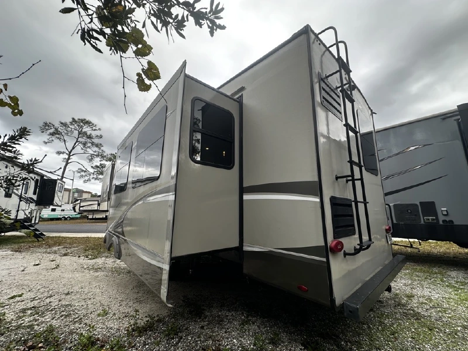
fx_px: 189
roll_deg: -0.6
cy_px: 176
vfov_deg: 85.7
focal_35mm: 14
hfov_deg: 102.1
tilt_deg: +8.9
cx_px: 234
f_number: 2.2
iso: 40
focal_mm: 2.22
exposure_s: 1/179
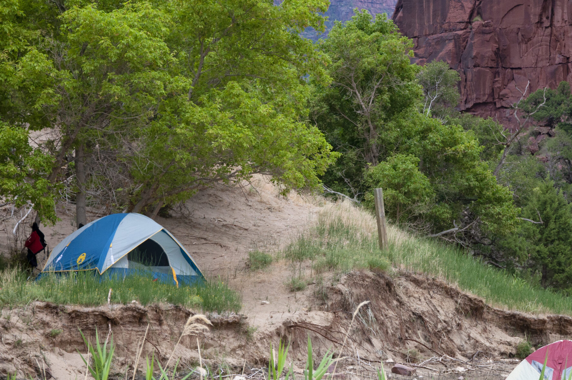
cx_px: 381
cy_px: 240
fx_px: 2396
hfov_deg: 13.6
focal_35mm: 151
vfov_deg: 9.1
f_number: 5.3
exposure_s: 1/200
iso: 320
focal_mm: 70
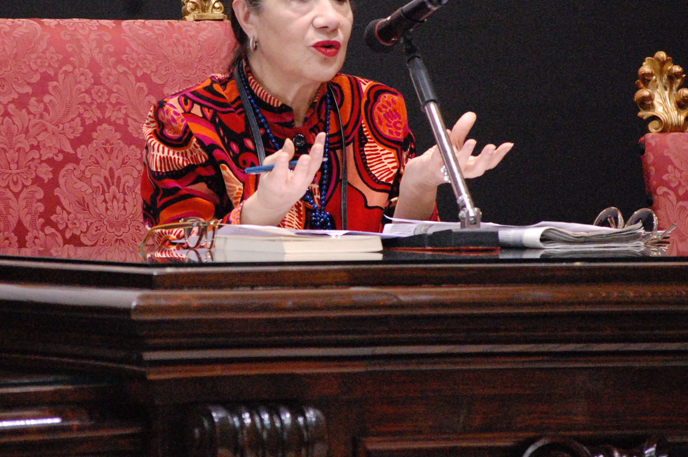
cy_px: 150
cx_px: 265
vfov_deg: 5.0
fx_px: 5244
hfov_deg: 7.5
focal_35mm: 275
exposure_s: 1/30
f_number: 5
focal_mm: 135
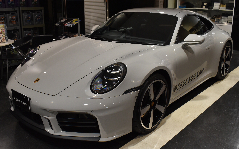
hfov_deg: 52.7
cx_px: 120
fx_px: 241
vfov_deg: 34.4
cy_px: 72
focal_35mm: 37
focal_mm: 24
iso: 800
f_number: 8
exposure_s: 1/40
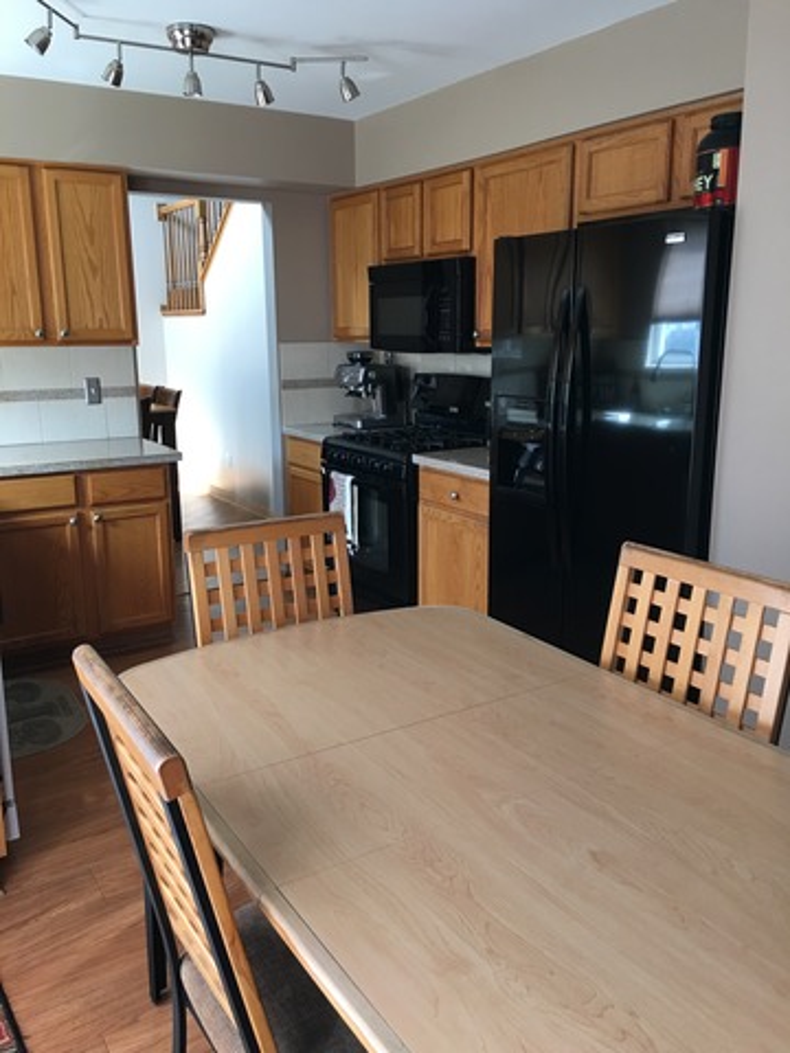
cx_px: 395
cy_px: 526
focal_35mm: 29
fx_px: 882
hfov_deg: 48.2
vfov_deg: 61.7
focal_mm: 4.15
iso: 40
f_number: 2.2
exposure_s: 1/30
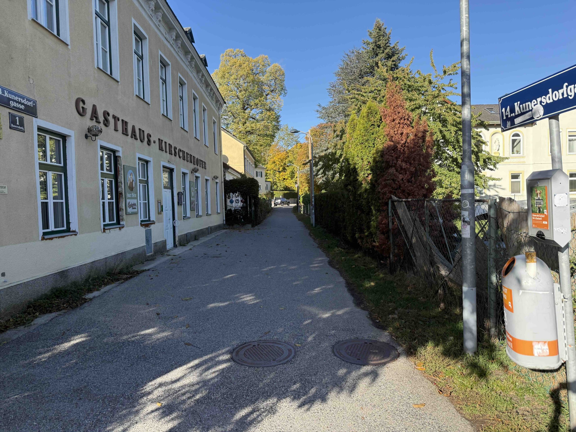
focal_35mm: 24
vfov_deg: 56.8
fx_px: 399
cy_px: 216
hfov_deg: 71.6
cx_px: 288
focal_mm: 6.76
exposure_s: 1/2169
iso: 100
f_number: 1.78
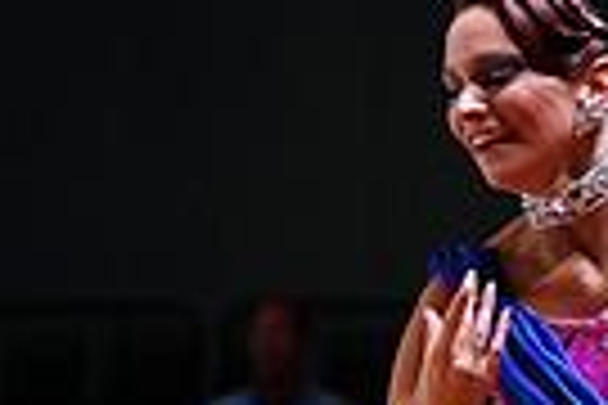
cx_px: 435
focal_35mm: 515
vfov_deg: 2.7
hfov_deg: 4.0
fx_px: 8697
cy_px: 693
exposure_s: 1/320
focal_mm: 120
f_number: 4
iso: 2500
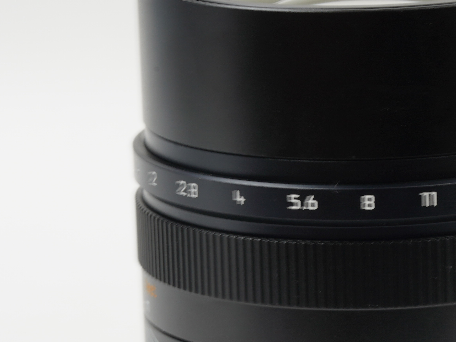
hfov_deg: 8.8
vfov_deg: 6.6
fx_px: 2950
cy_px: 287
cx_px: 384
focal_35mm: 224
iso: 200
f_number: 16
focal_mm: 90
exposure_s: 1/1.25
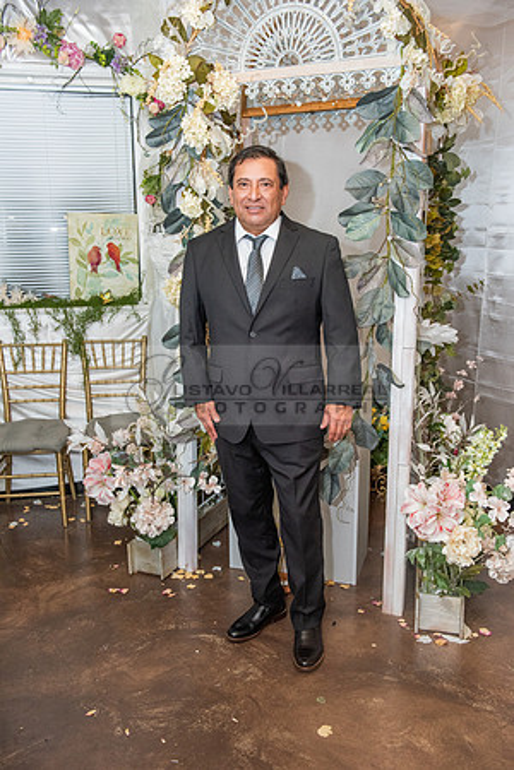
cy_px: 385
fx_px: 685
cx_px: 257
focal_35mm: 32
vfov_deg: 58.7
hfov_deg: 41.1
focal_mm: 32
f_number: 4.5
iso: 1600
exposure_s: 1/125
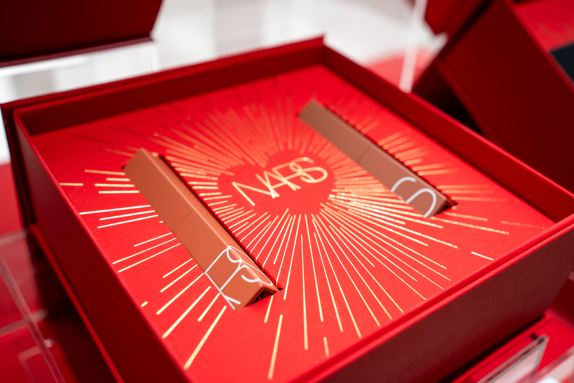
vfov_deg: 37.9
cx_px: 287
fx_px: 558
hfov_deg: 54.4
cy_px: 192
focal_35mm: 35
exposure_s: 1/40
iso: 100
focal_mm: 35
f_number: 3.5
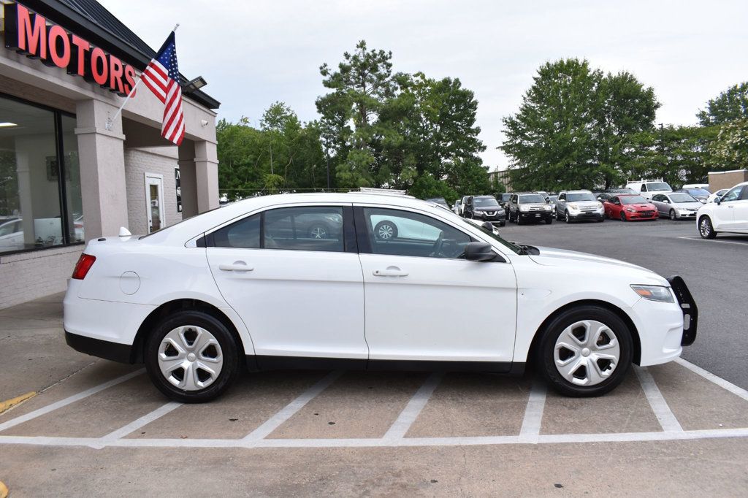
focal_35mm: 27
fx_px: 561
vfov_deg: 47.9
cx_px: 374
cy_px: 249
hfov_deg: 67.4
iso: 360
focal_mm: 18
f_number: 8
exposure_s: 1/250
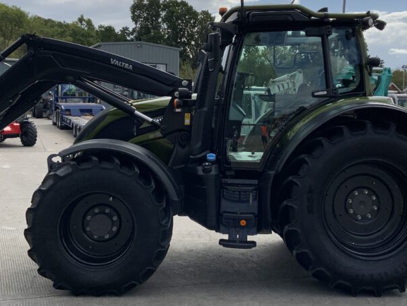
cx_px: 216
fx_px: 576
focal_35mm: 49
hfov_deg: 38.9
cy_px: 118
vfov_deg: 29.6
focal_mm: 3
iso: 16
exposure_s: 1/2959
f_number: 1.8
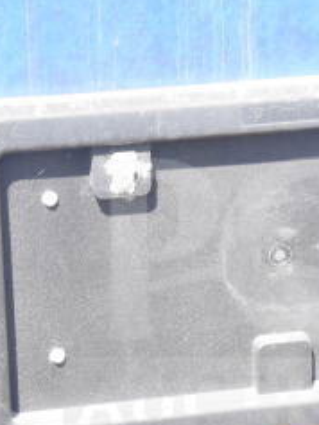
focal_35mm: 204
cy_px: 300
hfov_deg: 7.3
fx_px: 2507
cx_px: 263
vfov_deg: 9.7
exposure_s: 1/200
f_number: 9
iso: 1600
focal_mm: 55
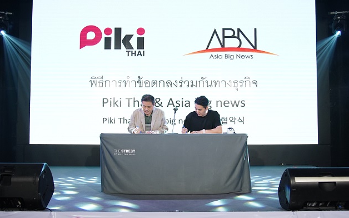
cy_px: 108
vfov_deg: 29.8
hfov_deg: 46.2
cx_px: 174
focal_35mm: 43
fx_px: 409
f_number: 4
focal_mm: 28
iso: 1600
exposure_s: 1/200
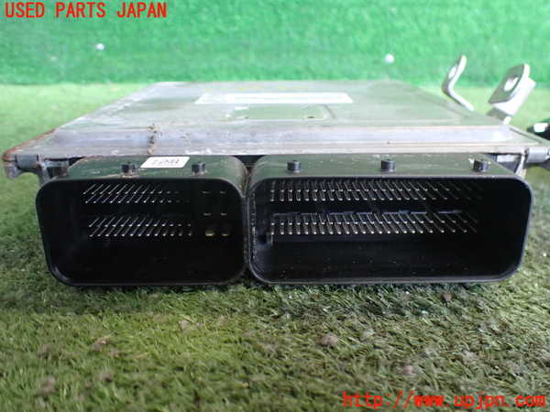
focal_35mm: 30
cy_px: 206
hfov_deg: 60.0
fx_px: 477
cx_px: 275
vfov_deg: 46.8
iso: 800
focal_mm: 5.4
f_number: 2.3
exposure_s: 1/50
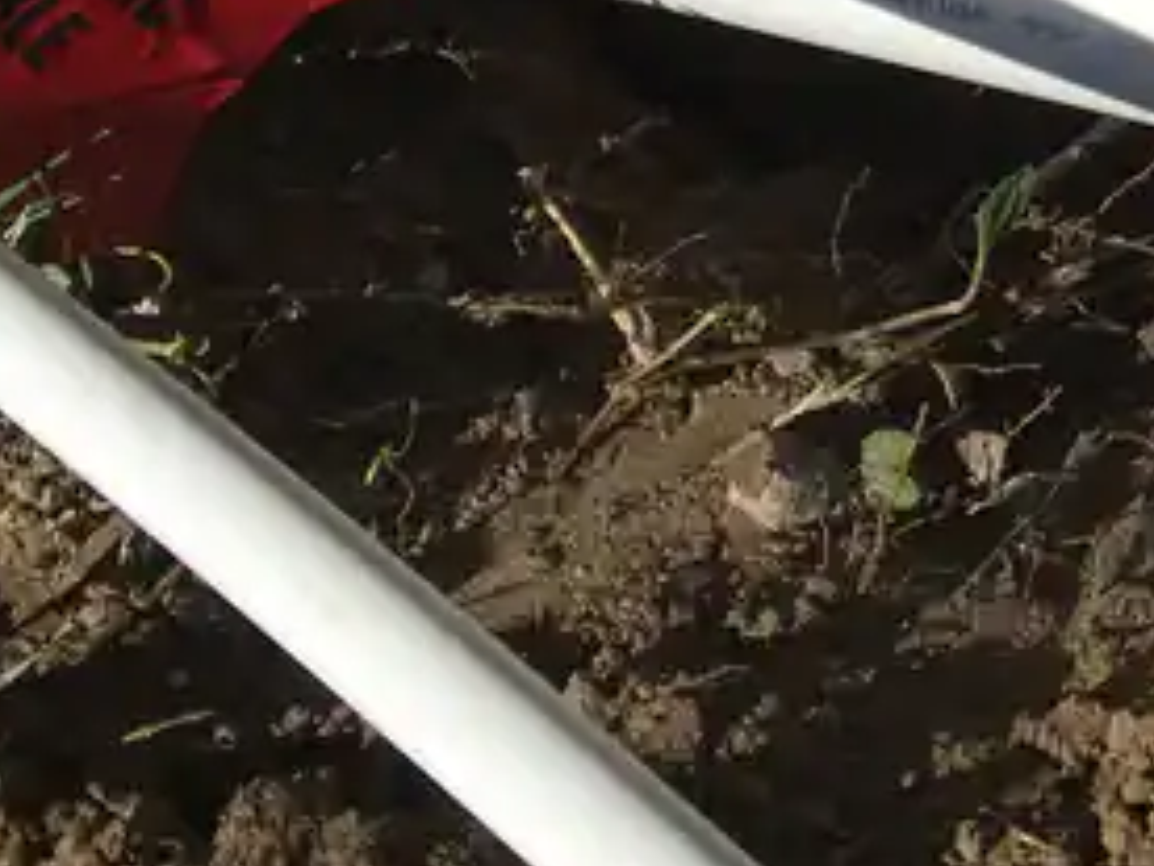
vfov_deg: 11.1
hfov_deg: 14.1
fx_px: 4200
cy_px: -615
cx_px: 1999
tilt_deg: -55.4
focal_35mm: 126
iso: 25
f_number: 2.2
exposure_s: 1/3663
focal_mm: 4.15
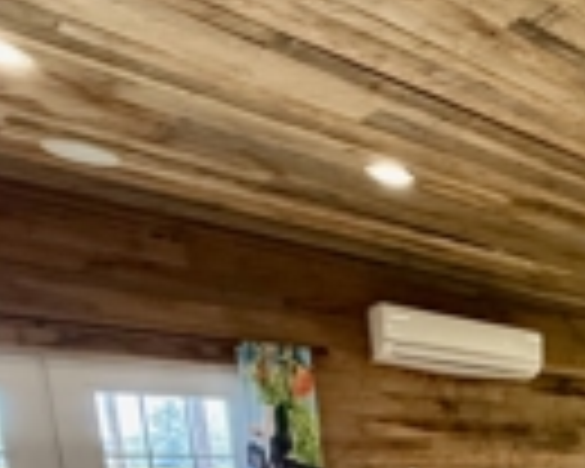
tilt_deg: -8.2
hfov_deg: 30.7
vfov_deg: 29.4
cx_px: 814
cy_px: 594
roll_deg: +1.1
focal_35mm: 42
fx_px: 727
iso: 500
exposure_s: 1/120
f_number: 2.2
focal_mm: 2.22
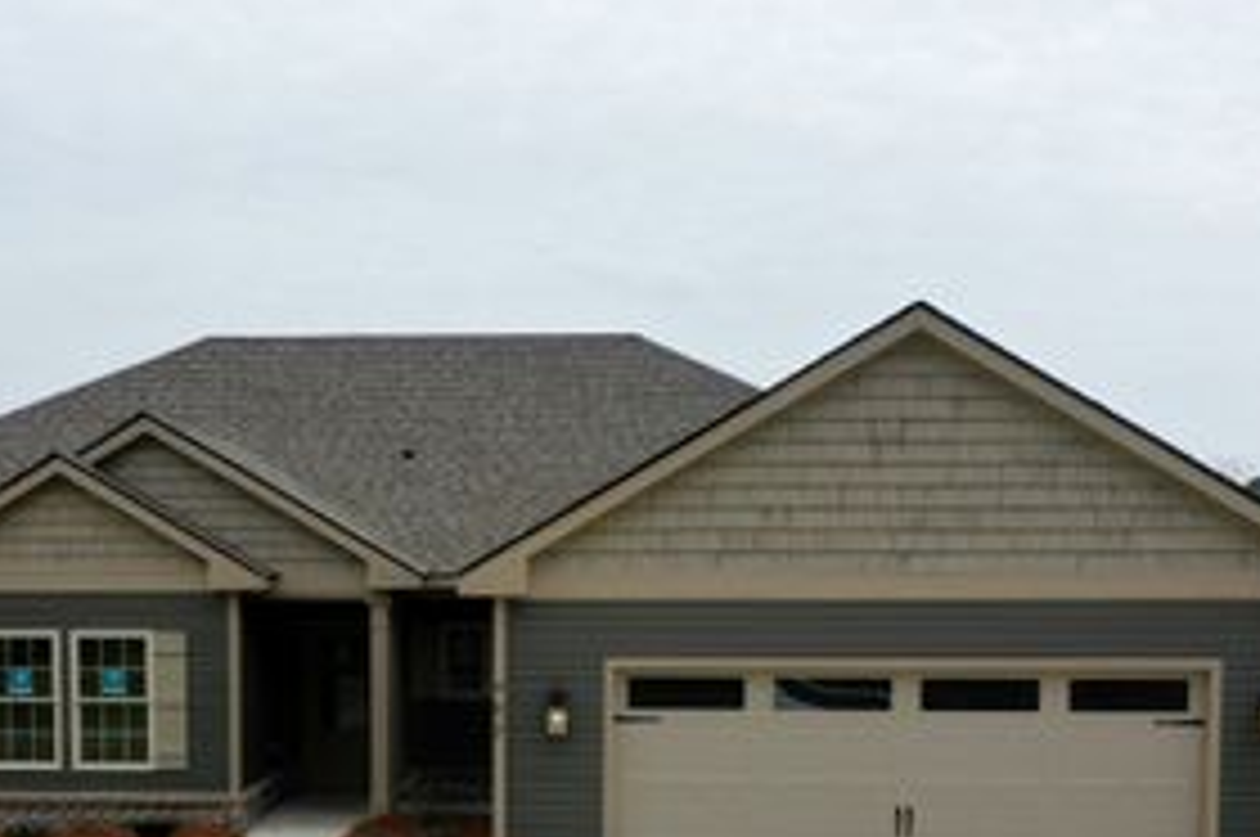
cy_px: 700
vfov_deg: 26.3
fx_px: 1748
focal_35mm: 50
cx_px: 508
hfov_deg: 39.5
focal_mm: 10.26
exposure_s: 1/640
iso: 100
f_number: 6.3
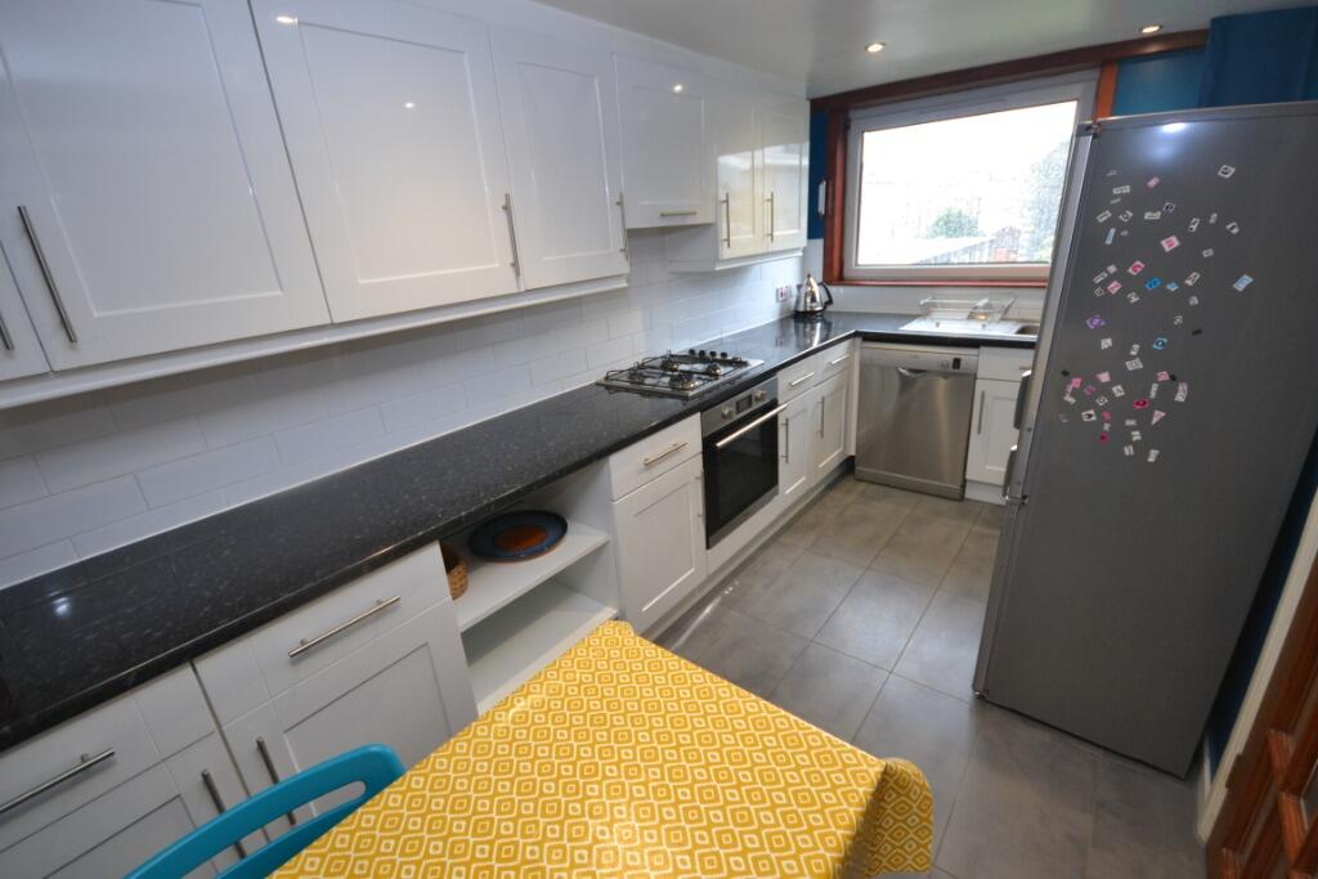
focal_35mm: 15
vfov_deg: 77.3
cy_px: 440
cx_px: 659
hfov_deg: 100.4
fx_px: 549
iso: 640
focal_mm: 10
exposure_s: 1/60
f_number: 4
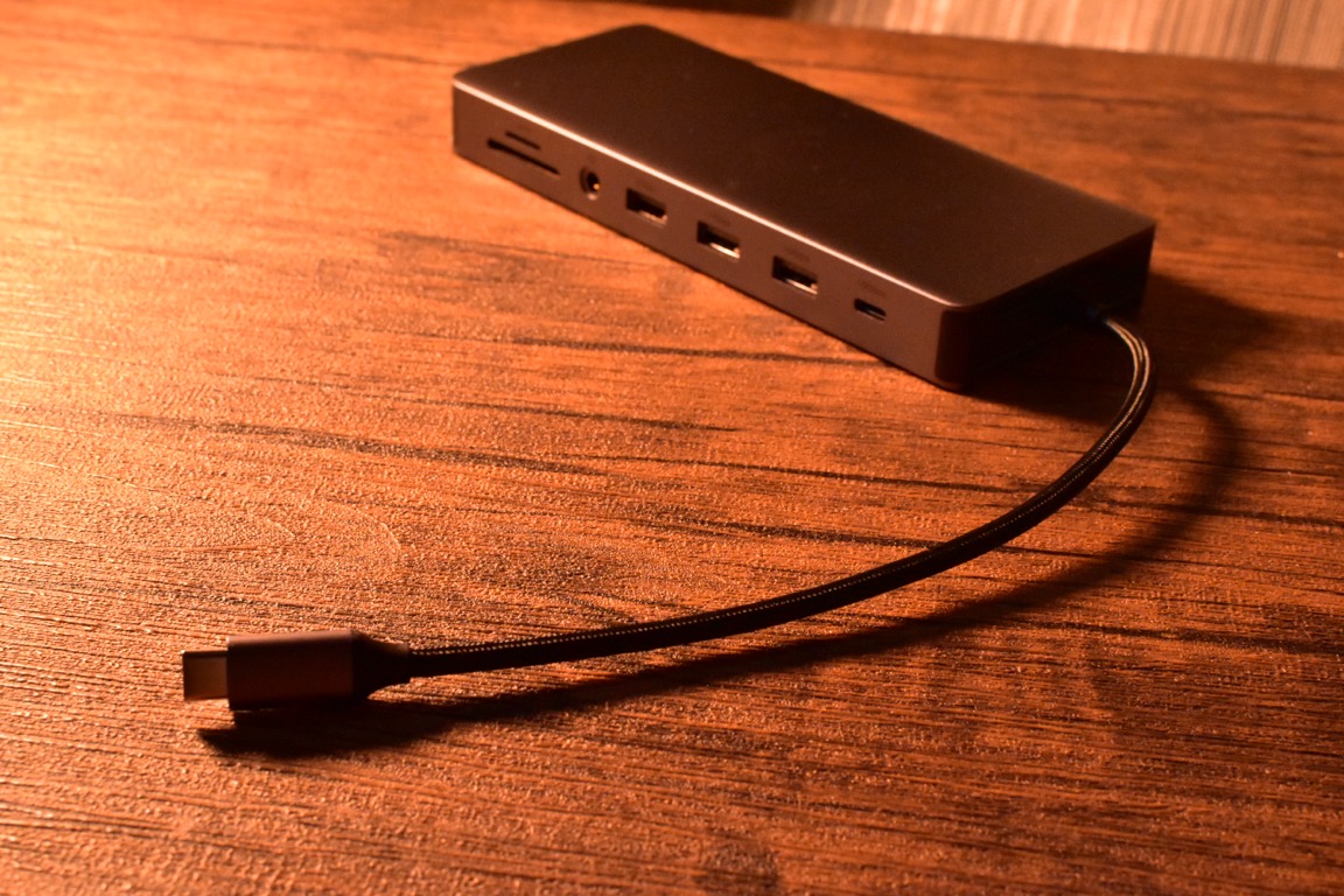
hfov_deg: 37.9
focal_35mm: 52
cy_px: 448
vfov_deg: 25.8
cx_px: 672
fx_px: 1960
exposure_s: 1/50
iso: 6400
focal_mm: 35
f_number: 10
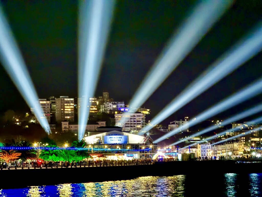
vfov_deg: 12.3
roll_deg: +0.9
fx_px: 908
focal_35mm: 120
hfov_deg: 16.4
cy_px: 98
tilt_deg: +3.5
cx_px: 131
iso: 2000
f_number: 2.8
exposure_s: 1/8
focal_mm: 15.66
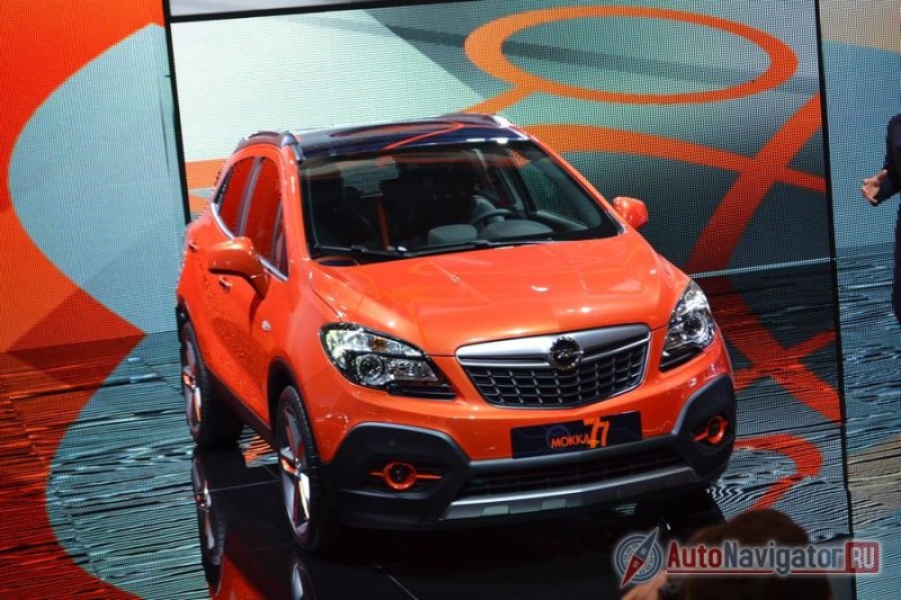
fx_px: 1802
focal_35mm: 72
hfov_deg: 28.1
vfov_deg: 18.9
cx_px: 450
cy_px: 300
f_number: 5.6
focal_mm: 48
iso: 560
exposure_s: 1/60
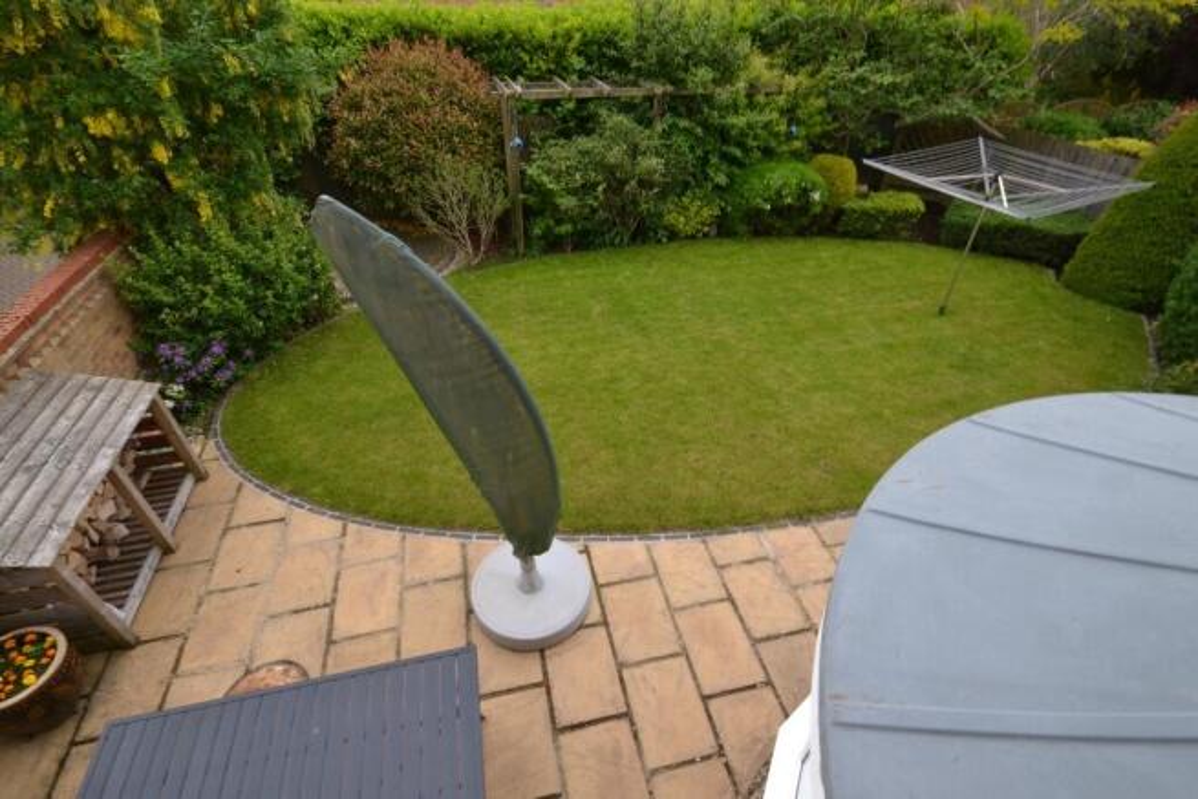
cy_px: 400
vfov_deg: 72.1
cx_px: 599
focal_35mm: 16
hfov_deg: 95.0
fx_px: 549
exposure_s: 1/30
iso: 400
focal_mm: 11
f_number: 20
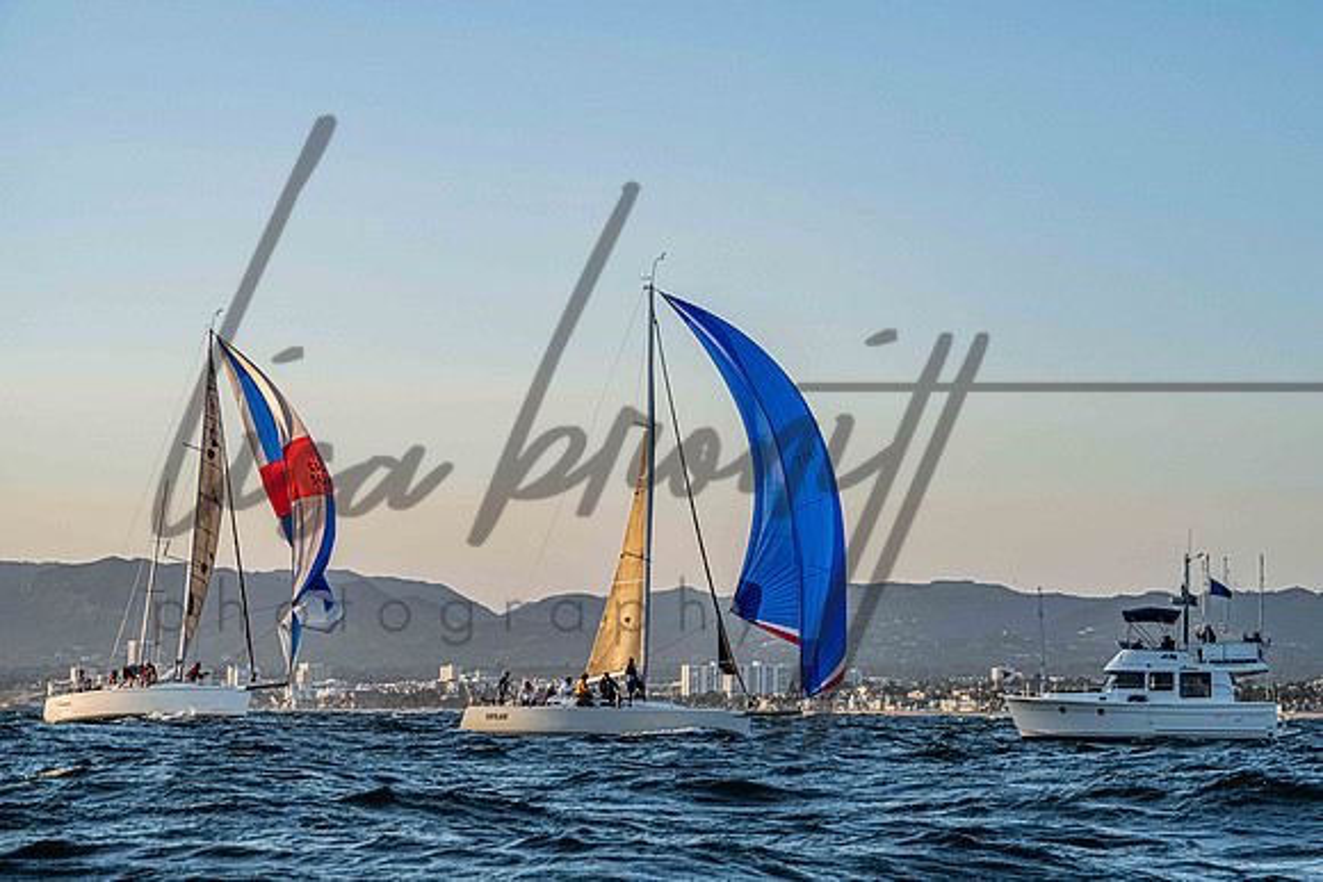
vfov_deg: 12.6
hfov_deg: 18.8
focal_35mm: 108
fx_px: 3986
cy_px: 379
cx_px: 751
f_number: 8
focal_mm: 95
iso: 640
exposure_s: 1/640
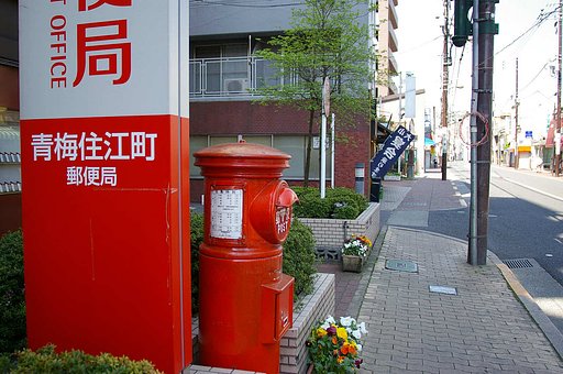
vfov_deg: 43.5
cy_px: 187
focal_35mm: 30
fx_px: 469
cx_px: 282
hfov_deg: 62.0
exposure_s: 1/500
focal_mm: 20
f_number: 2.8
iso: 200
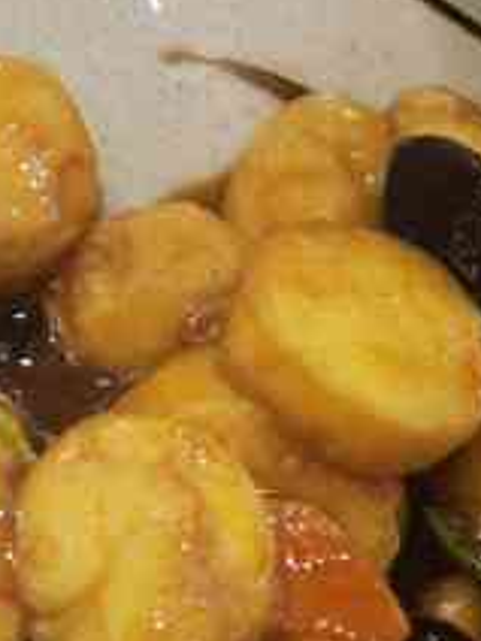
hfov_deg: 11.8
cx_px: -284
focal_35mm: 119
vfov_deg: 16.1
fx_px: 2205
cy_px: -62
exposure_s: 1/100
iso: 125
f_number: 1.8
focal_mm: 5.58
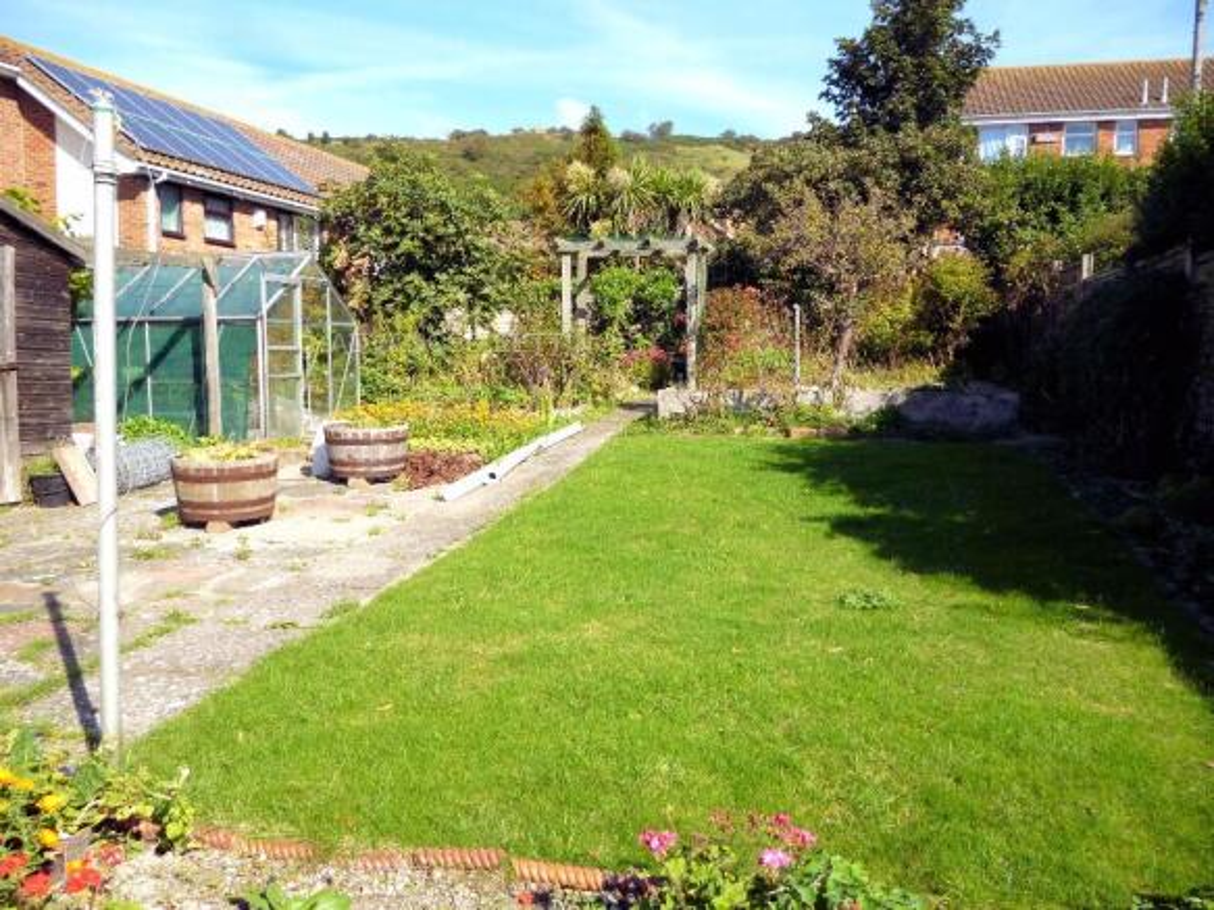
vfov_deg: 49.7
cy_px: 455
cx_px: 607
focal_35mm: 28
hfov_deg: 63.5
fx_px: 982
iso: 100
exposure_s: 1/640
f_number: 3.1
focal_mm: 5
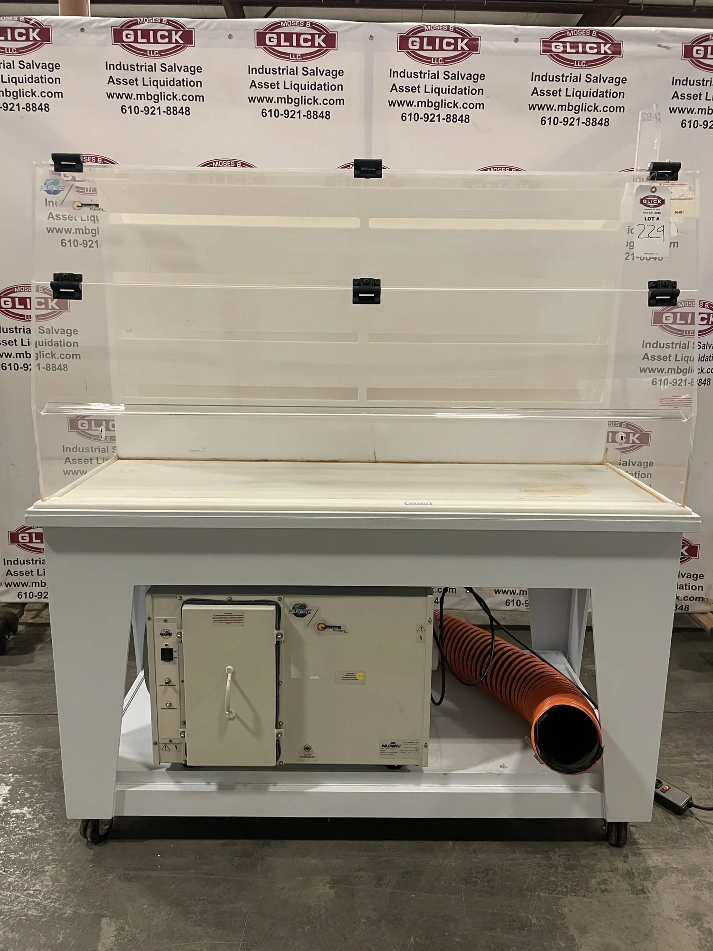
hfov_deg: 53.1
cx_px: 356
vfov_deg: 67.3
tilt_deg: -11.8
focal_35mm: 26
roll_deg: -1.1
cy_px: 476
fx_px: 714
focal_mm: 4.2
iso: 250
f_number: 1.6
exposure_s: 1/60
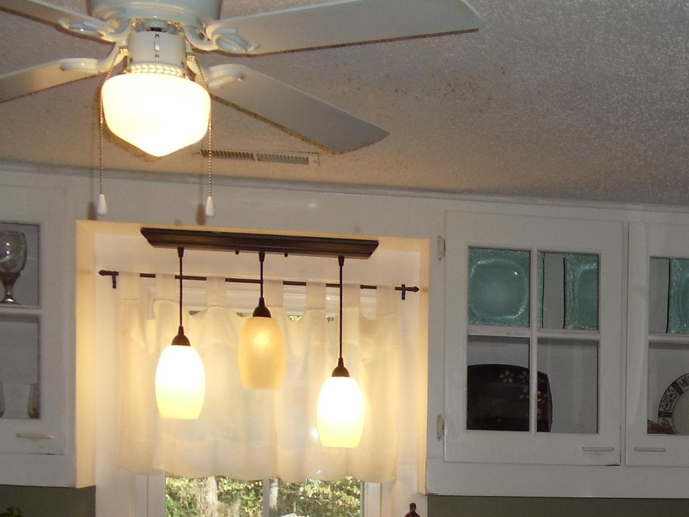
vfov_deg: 15.0
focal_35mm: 96
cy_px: 562
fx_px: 1911
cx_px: 638
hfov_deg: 20.0
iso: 100
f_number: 3.5
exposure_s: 1/30
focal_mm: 6
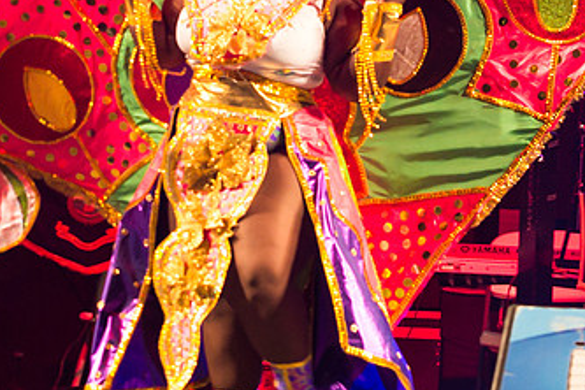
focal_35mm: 252
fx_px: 4095
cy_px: -62
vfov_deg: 5.4
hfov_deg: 8.2
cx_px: 265
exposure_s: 1/160
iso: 3200
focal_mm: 70
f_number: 5.6
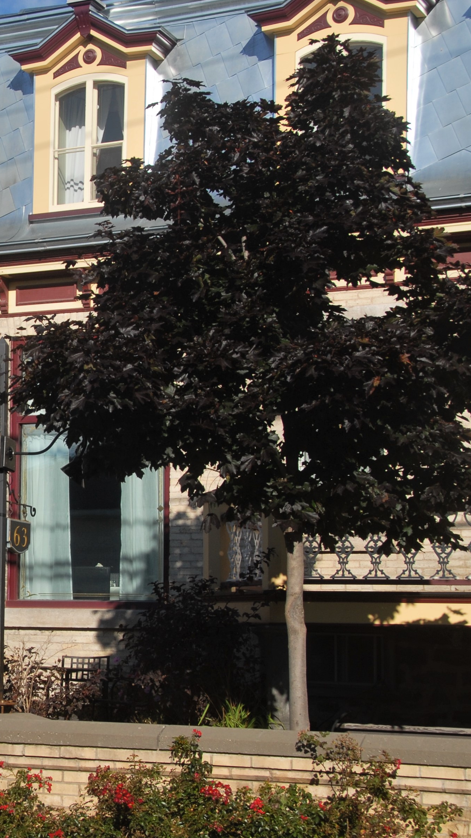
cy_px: 417
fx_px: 1687
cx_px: -81
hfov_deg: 15.4
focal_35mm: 76
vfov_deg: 27.9
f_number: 8
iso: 100
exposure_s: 1/250
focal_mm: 32
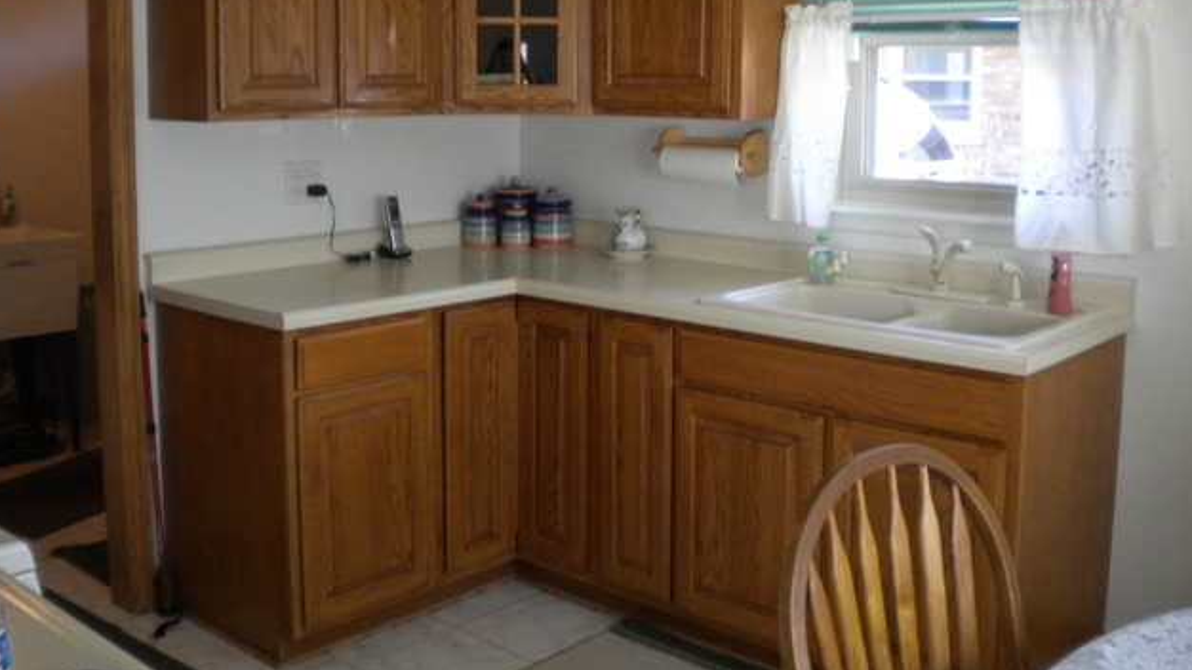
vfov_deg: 30.2
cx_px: 594
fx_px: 1233
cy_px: 221
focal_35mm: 39
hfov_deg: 51.6
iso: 338
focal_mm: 6.3
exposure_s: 1/59.3
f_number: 3.1
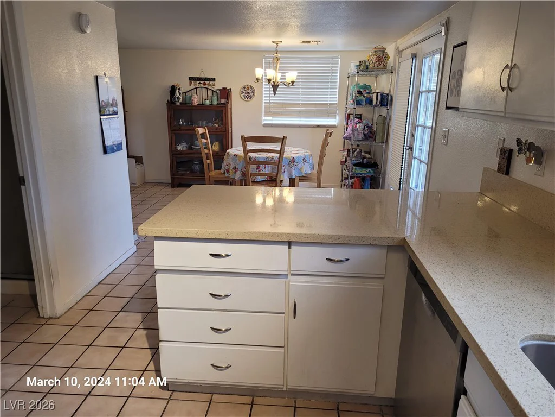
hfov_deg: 67.3
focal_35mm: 26
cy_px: 208
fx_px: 417
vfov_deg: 53.1
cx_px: 278
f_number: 1.8
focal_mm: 5.4
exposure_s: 1/120
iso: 125
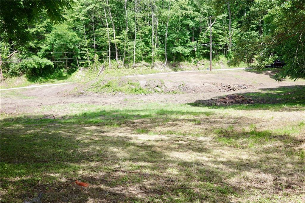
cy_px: 102
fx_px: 339
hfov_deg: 48.5
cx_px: 152
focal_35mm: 40
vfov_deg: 33.4
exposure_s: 1/320
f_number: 4.5
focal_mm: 26
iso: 200
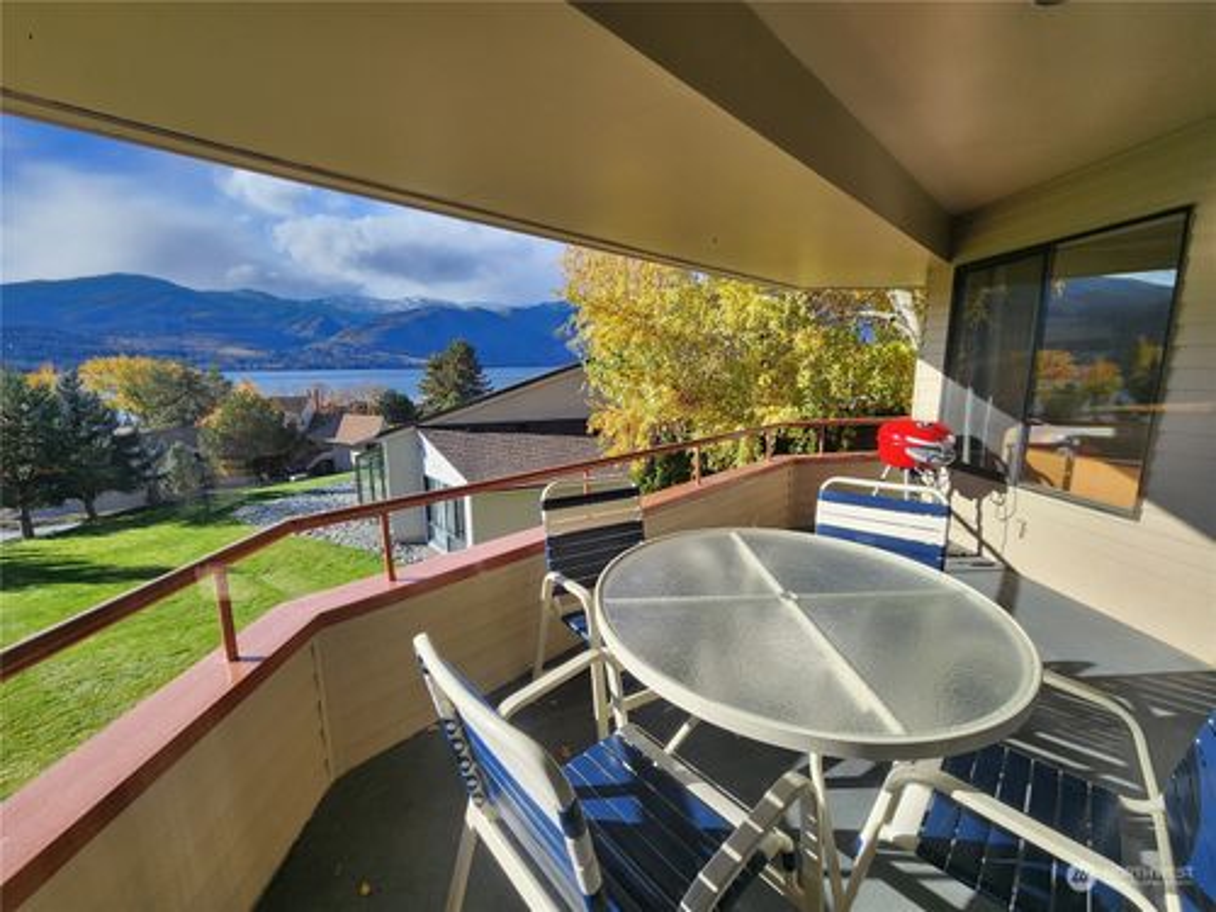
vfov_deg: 89.9
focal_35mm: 13
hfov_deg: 106.2
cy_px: 456
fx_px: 457
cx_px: 608
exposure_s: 1/1036
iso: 50
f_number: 2.2
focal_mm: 2.2
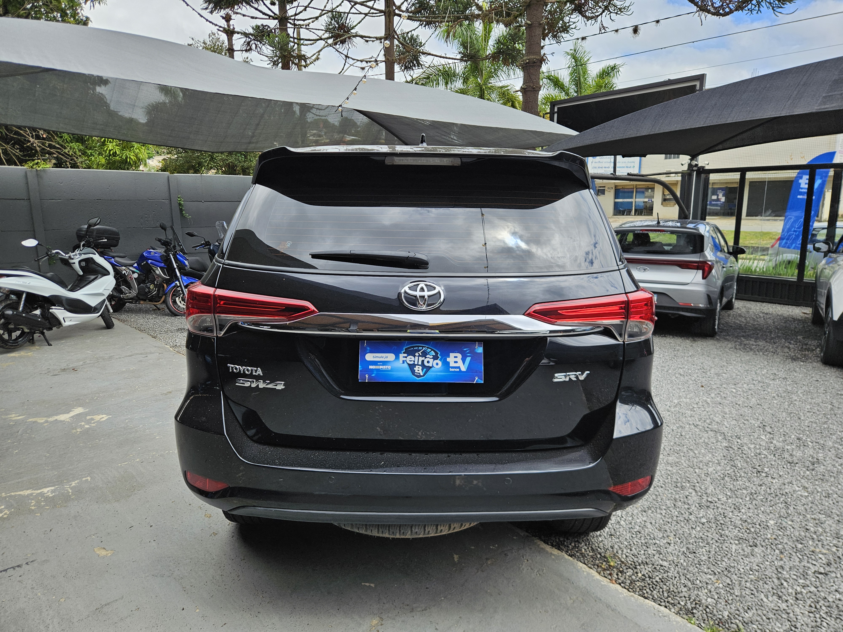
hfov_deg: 73.9
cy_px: 316
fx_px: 560
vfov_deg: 58.9
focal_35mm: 23
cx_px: 422
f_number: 1.8
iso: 40
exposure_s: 1/1283
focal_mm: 5.4
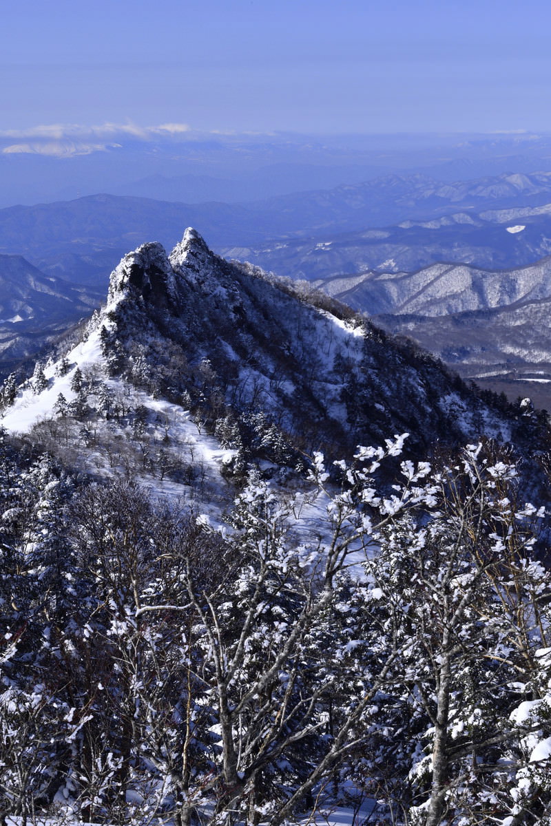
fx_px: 1791
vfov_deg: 26.0
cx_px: 276
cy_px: 413
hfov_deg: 17.5
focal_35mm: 78
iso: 200
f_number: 22
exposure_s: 1/200
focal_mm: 78
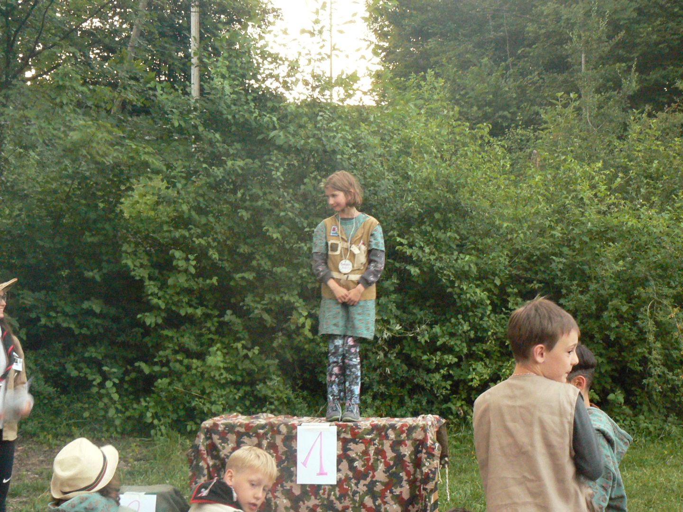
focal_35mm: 65
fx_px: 1282
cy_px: 256
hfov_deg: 29.8
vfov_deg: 22.6
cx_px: 342
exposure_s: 1/8
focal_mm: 10.9
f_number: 7.1
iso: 400
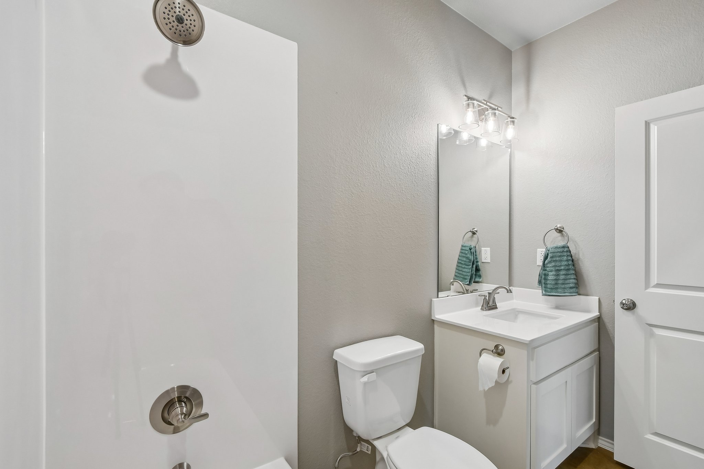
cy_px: 234
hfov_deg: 100.4
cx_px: 352
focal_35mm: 15
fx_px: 293
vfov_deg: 77.3
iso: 400
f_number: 8
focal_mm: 10
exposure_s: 1/25
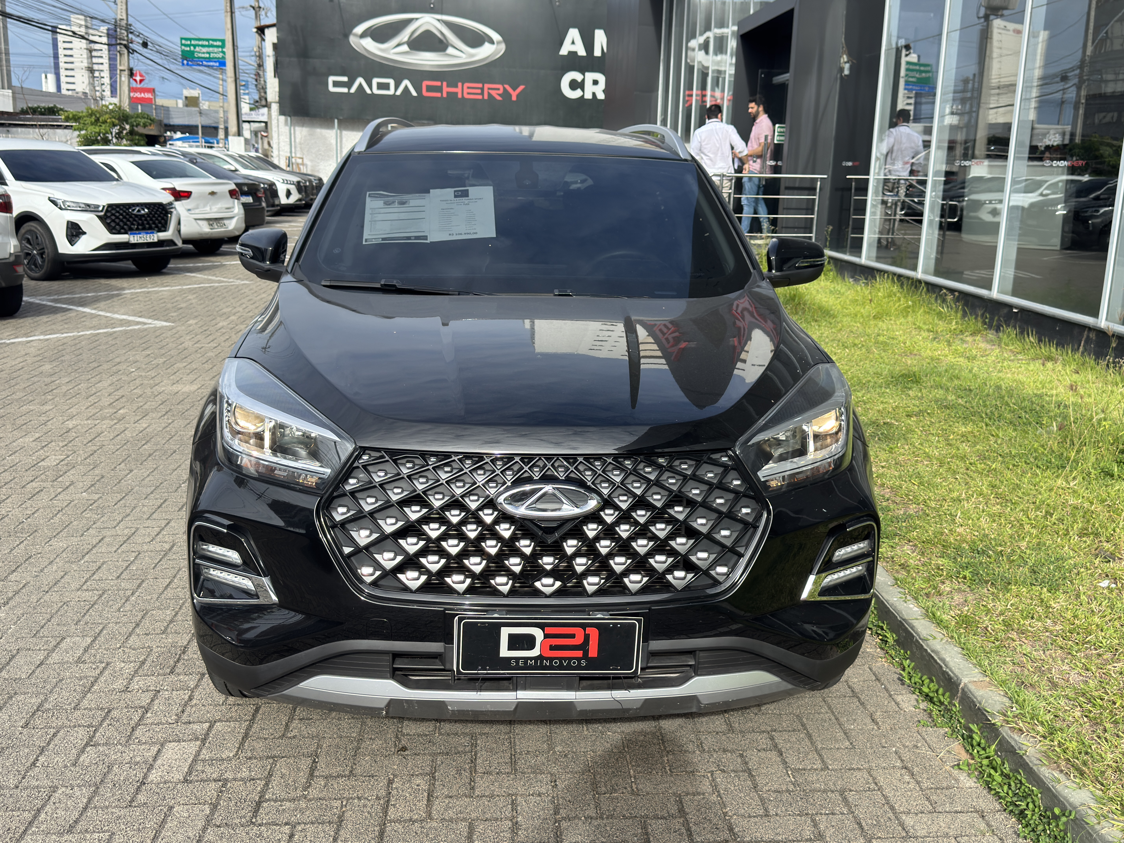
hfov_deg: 52.6
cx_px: 562
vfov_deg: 40.7
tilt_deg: -13.4
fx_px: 1136
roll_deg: -2.4
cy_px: 422
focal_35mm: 35
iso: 100
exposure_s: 1/1965
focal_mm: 6.76
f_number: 1.78
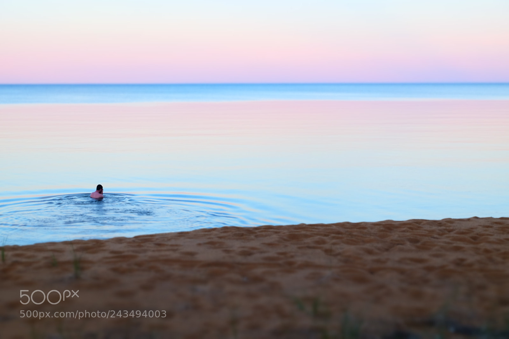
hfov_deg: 28.8
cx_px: 254
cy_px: 170
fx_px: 989
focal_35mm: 70
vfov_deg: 19.4
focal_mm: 46.7
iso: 200
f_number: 5.6
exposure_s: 1/70
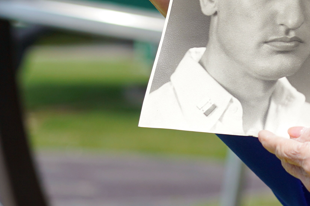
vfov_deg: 5.4
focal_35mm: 249
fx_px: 2144
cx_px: 268
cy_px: -144
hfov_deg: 8.2
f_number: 4
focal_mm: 68
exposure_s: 1/1600
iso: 160
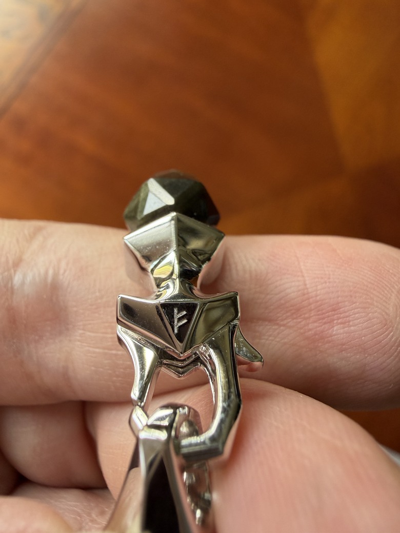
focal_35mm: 24
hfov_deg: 56.8
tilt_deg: -76.9
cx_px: 200
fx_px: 370
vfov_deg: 71.6
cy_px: 266
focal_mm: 2.22
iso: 160
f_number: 2.2
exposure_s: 1/121
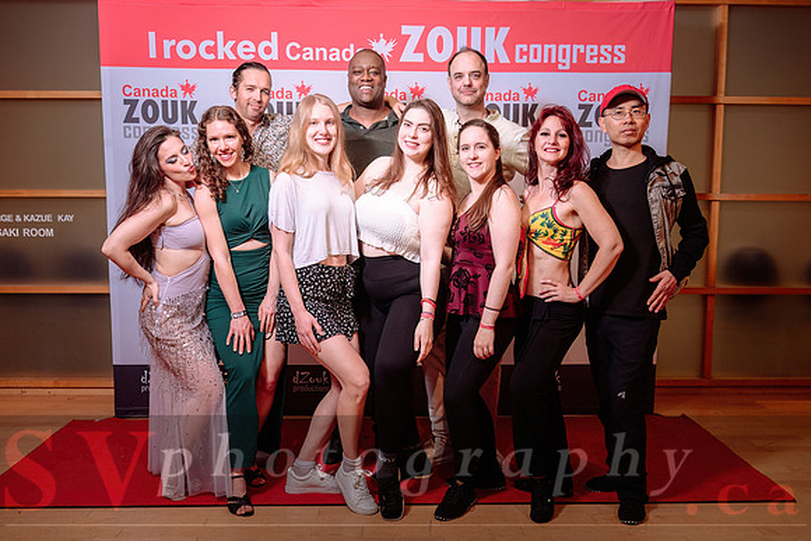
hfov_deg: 54.4
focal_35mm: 35
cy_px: 270
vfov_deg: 37.9
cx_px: 406
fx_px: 789
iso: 500
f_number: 5
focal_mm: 35
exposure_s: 1/100
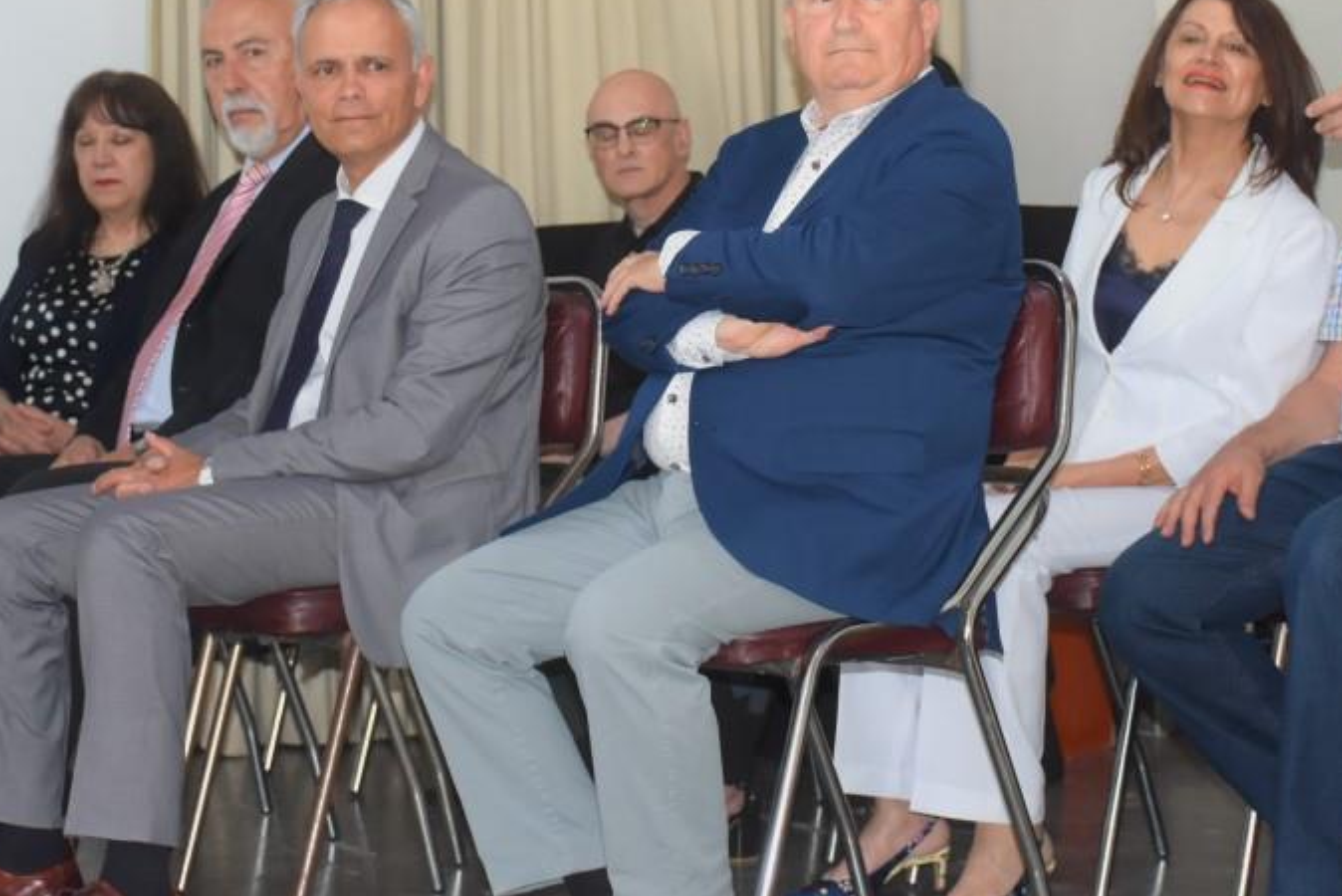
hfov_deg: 25.4
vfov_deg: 17.1
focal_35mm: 80
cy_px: 242
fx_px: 2974
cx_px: 796
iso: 800
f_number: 5
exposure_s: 1/60
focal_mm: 35
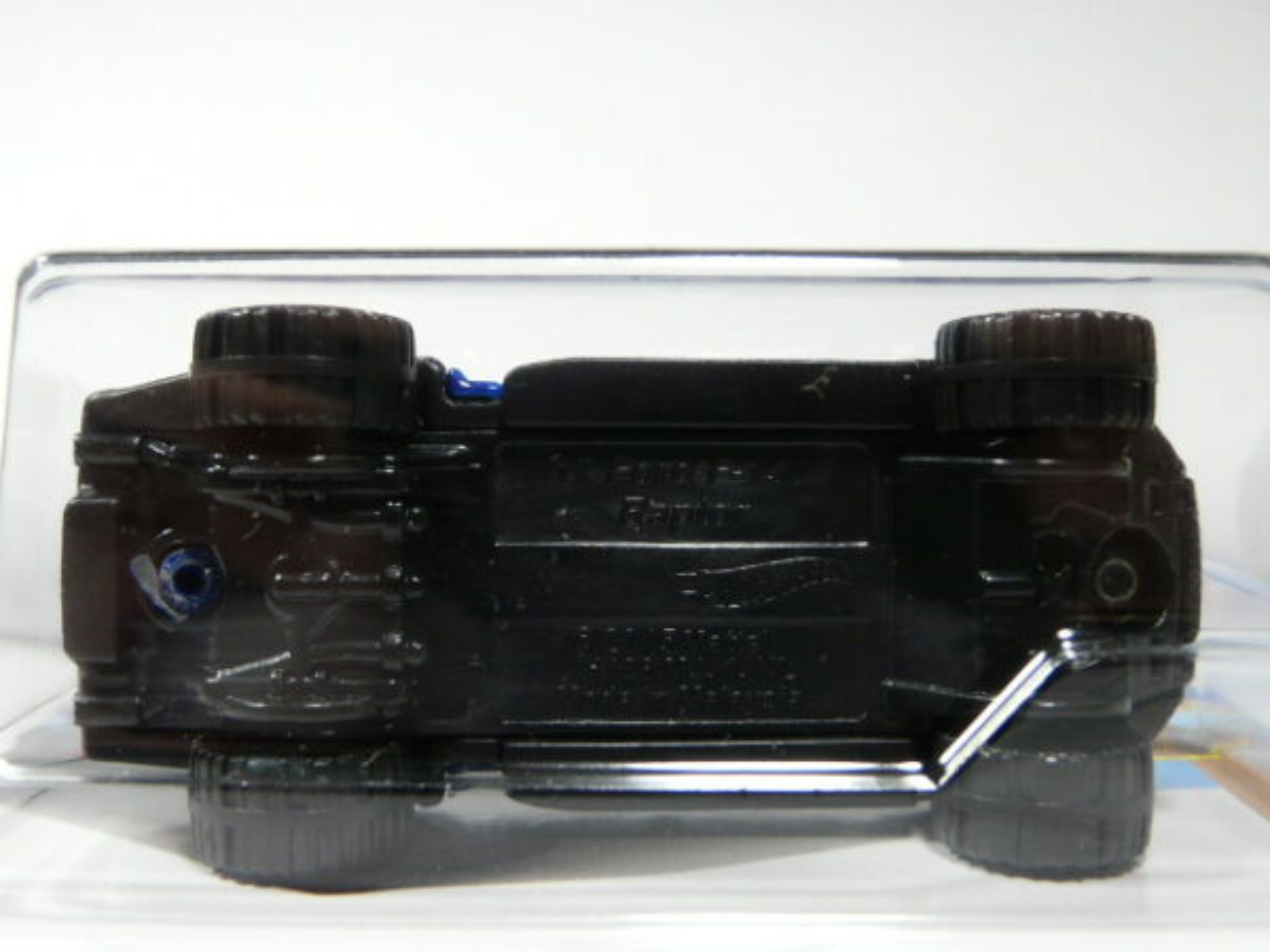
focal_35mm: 41
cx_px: 635
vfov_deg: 35.1
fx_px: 1504
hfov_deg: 45.8
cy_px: 476
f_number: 2.8
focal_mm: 4.6
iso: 100
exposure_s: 1/50
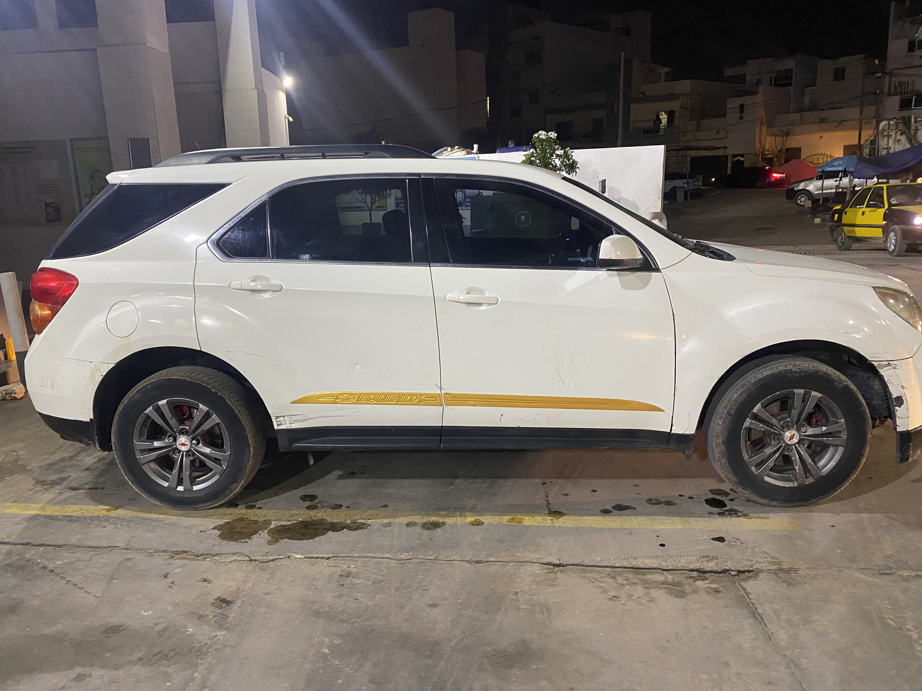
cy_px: 346
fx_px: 693
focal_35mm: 26
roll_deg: +2.1
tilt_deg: -11.4
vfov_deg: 53.1
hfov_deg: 67.3
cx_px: 461
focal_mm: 4.25
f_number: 1.8
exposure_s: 1/50
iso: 320
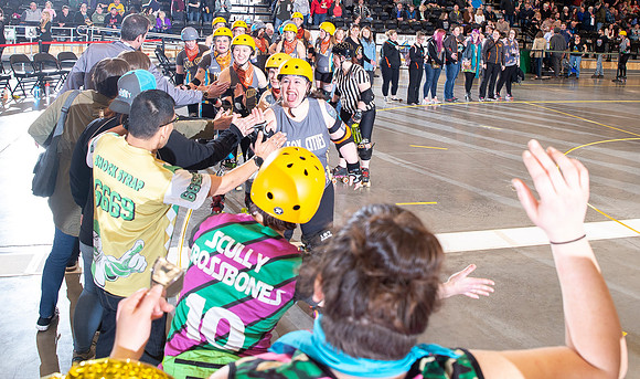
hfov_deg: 58.6
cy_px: 93
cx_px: 339
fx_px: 570
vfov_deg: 35.9
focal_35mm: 33
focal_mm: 24
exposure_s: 1/160
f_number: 6.3
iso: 640
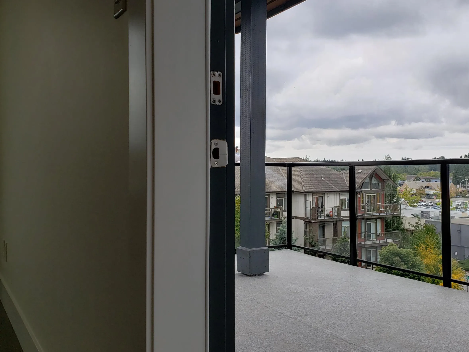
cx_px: 271
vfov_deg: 41.8
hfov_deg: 53.7
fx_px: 461
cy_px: 166
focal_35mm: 34
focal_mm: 4.3
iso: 50
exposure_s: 1/695
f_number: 2.4
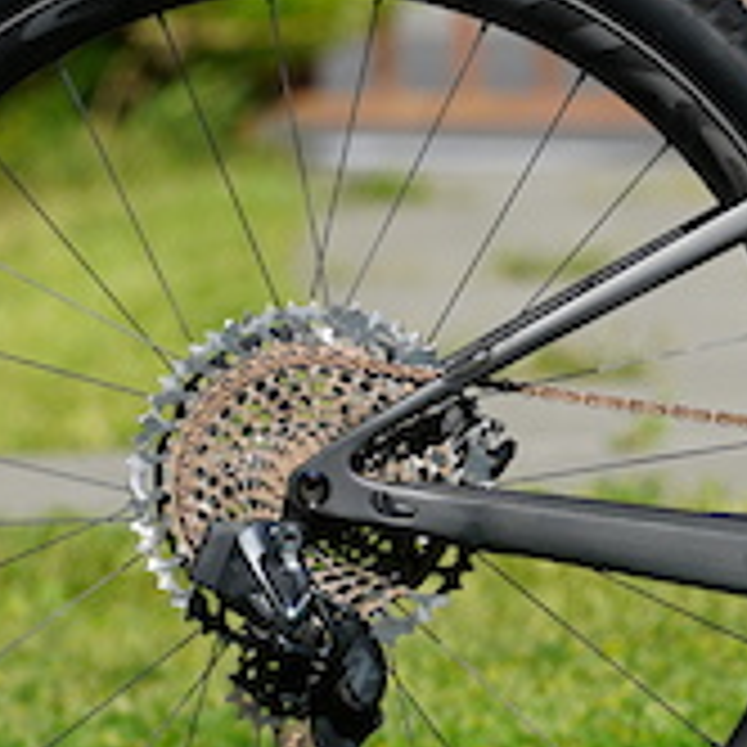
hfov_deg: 2.5
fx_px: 17115
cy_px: 133
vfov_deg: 2.5
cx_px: 1089
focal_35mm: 701
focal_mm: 171
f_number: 5
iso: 100
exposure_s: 1/640
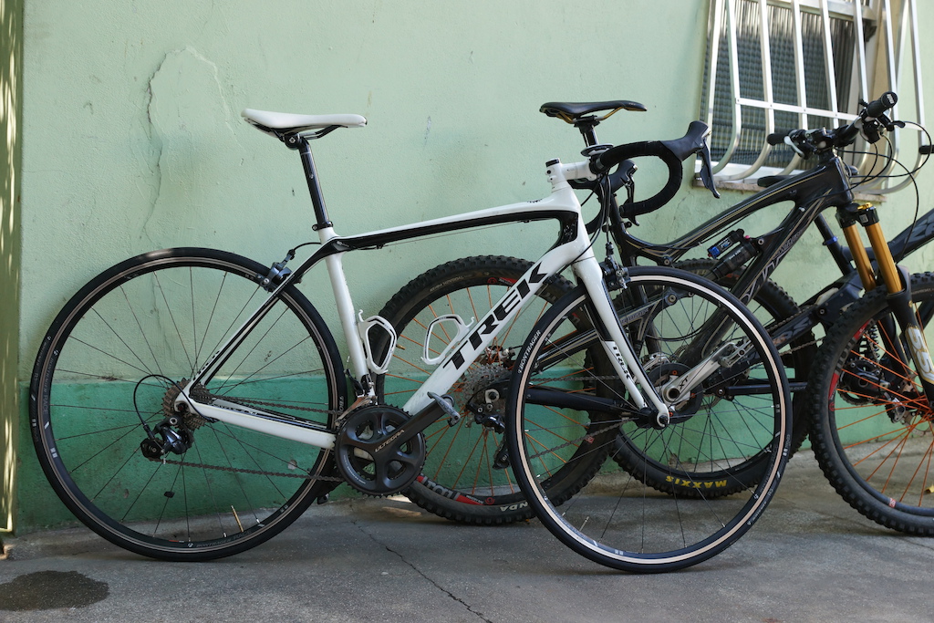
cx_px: 467
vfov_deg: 34.2
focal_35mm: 39
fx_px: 1012
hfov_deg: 49.5
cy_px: 312
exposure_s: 1/125
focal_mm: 26
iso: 400
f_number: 4
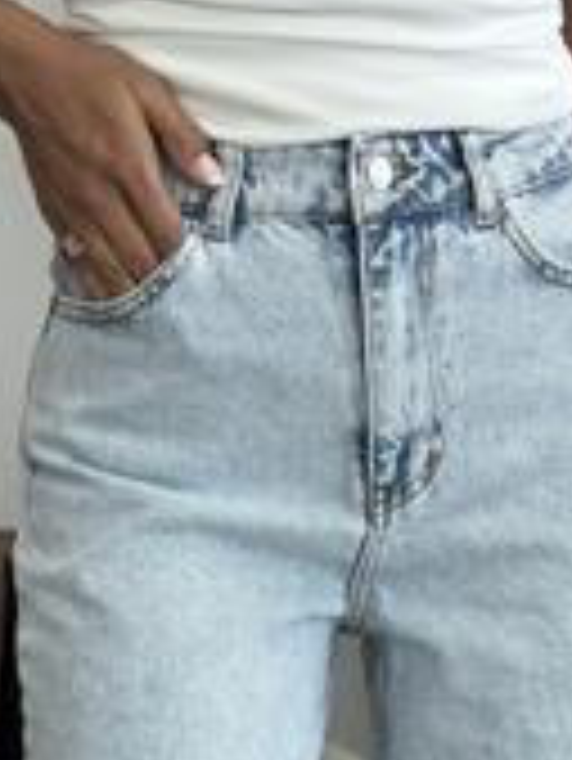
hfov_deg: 12.7
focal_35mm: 117
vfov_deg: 16.4
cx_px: 374
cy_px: 794
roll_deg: +0.0
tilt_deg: -16.3
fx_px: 2575
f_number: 1.78
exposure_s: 1/262
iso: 80
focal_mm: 6.86
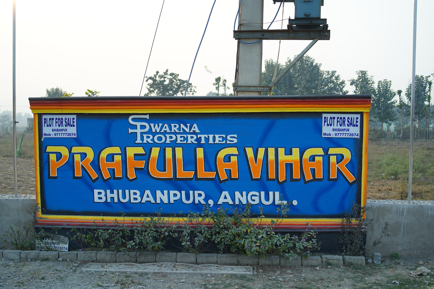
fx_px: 422
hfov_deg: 54.4
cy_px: 144
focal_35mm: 35
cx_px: 217
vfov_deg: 37.9
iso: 160
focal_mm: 35
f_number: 2.8
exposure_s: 1/500
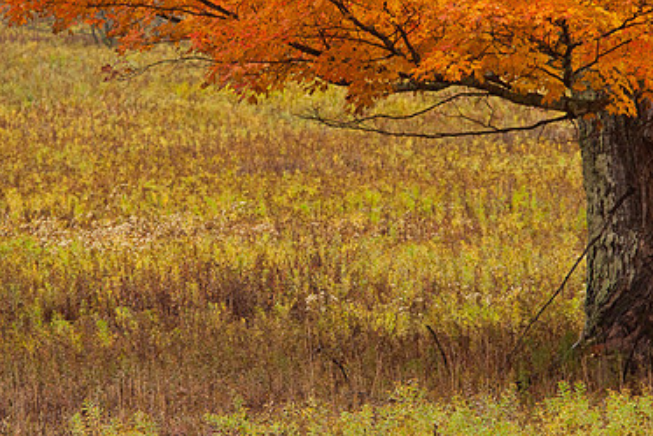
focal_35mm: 622
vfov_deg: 2.2
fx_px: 11286
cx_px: 327
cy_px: 115
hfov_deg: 3.3
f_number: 13
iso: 640
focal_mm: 400
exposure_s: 1/25
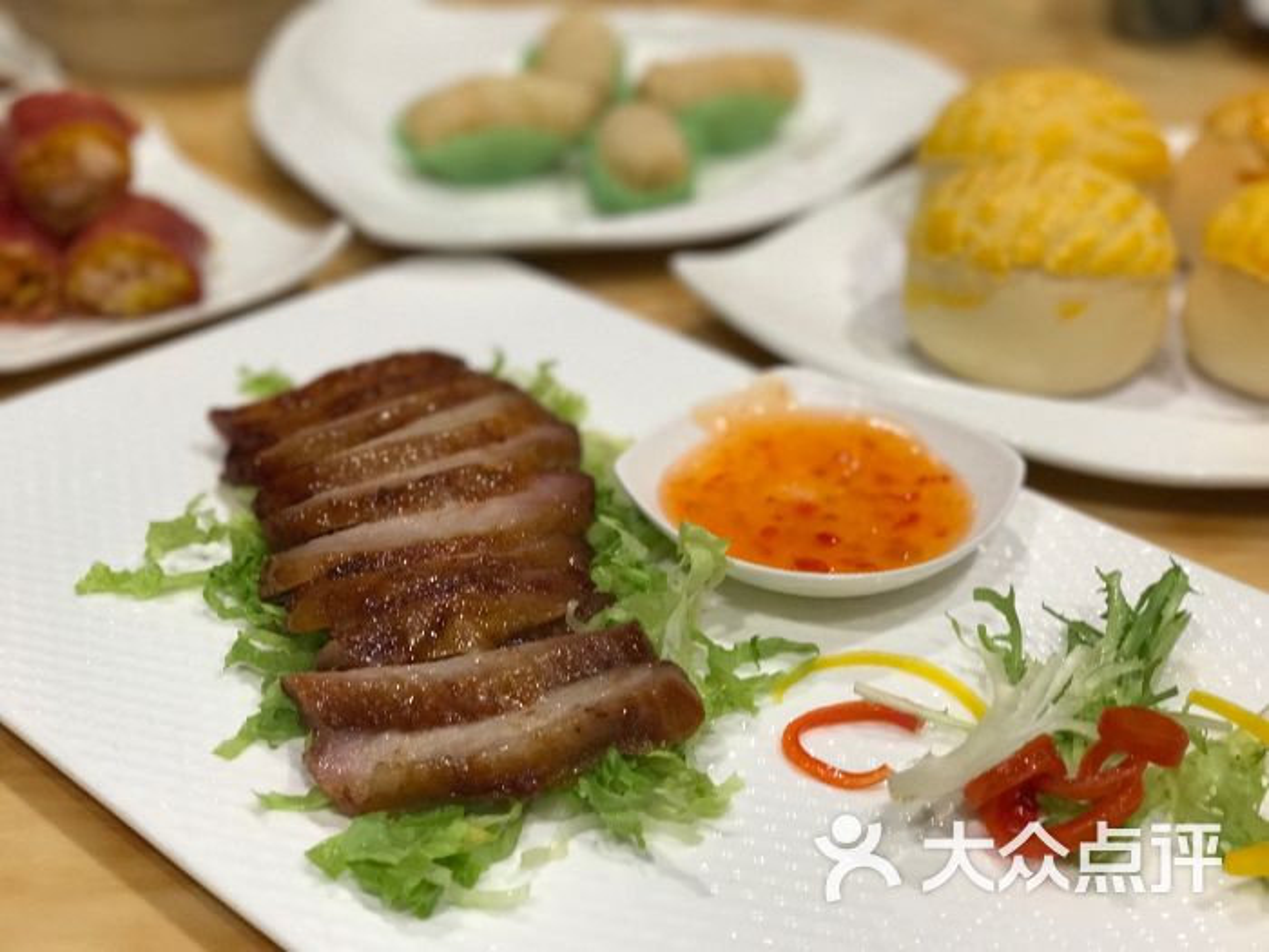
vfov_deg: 25.7
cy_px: 476
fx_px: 2090
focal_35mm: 57
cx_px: 634
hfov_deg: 33.8
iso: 200
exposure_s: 1/50
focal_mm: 6.6
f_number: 2.8
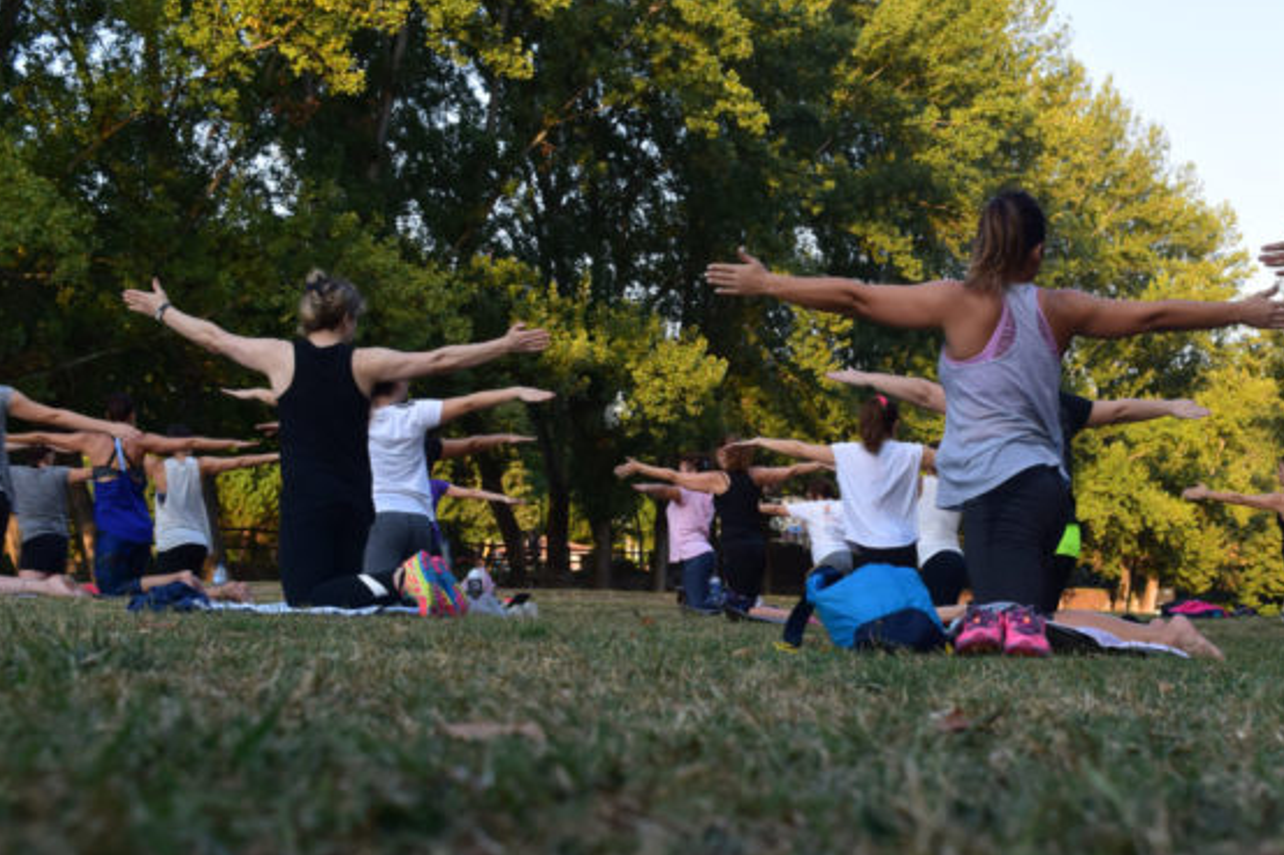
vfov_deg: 26.9
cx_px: 874
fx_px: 1783
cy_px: 532
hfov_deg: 39.1
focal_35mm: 50
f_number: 10
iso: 400
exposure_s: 1/200
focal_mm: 24
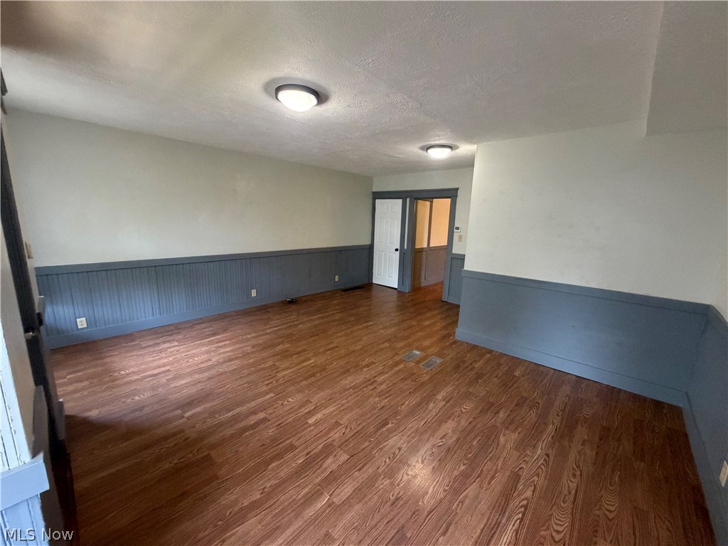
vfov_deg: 85.7
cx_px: 364
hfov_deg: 102.1
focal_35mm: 14
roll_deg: -2.3
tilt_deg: -10.5
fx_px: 294
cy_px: 273
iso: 500
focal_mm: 2.22
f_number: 2.2
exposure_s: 1/60
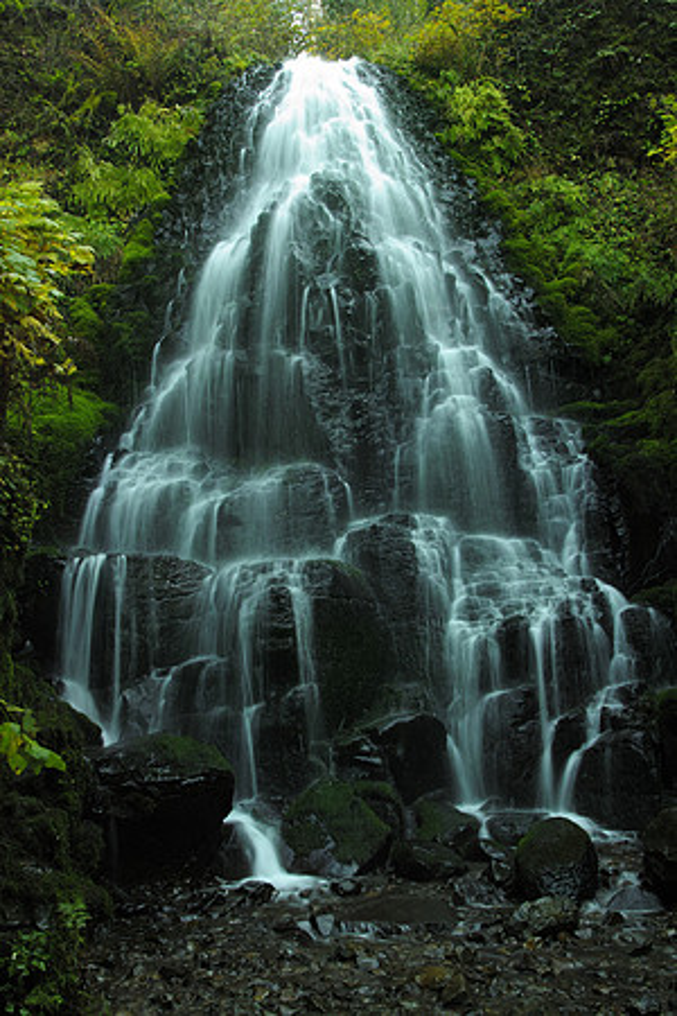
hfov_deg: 36.9
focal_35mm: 36
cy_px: 508
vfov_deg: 53.1
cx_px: 338
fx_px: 1015
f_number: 11
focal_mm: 24
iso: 100
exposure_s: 1/2
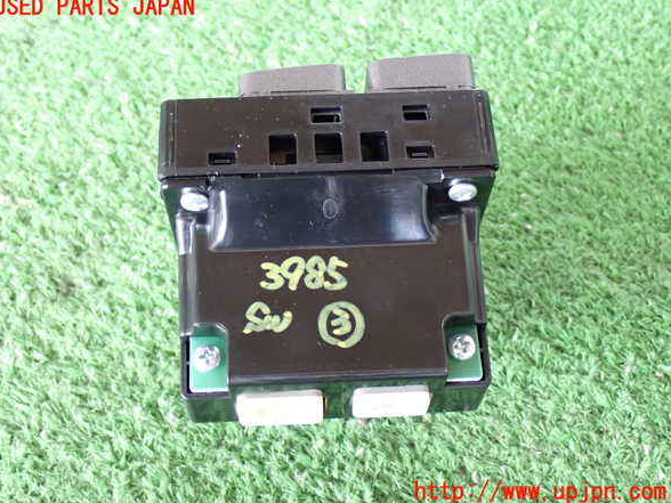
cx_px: 330
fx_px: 989
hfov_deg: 37.5
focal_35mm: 51
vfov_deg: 28.6
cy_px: 250
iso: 800
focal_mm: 9.01
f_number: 3.2
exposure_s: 1/30
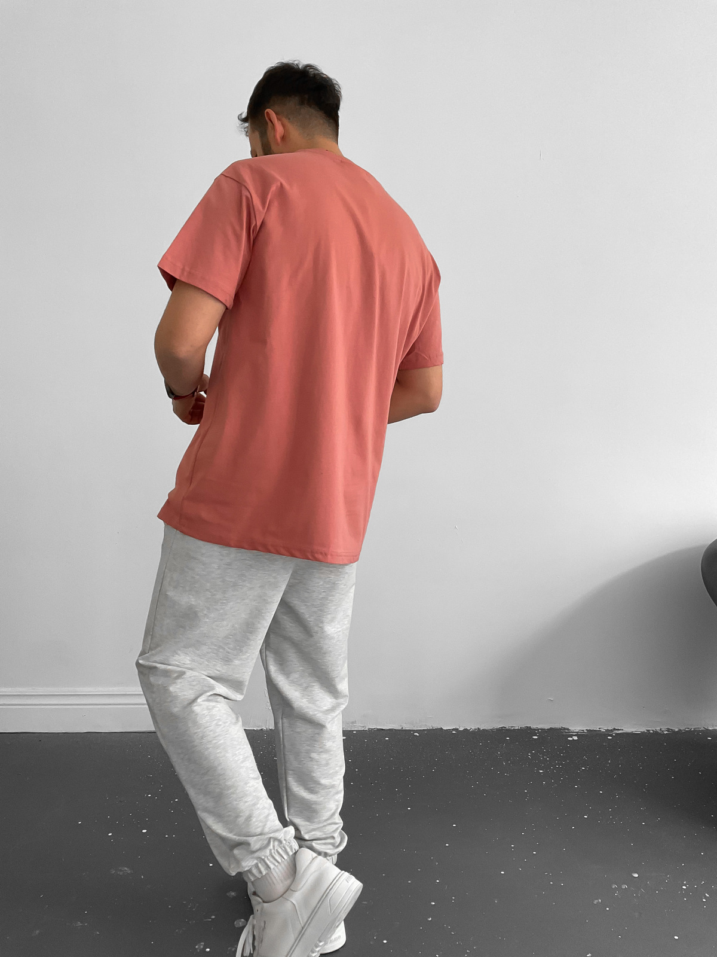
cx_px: 358
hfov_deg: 48.2
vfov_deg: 61.7
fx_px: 801
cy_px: 478
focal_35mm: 29
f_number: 1.8
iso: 64
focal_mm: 3
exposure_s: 1/60
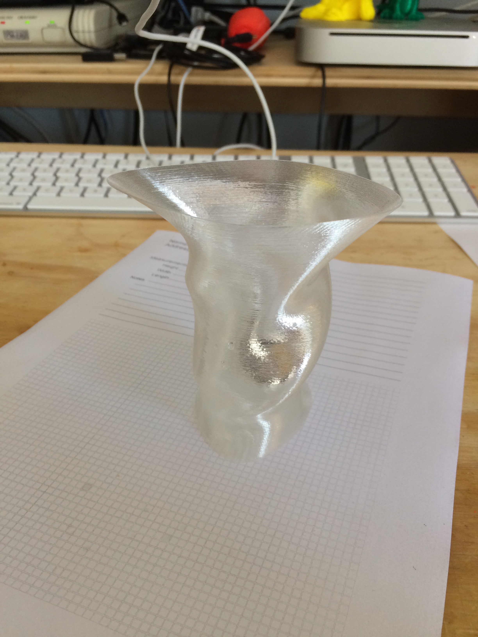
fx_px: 534
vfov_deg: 61.7
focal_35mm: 29
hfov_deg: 48.2
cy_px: 318
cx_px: 239
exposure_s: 1/30
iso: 80
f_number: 2.2
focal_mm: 4.15
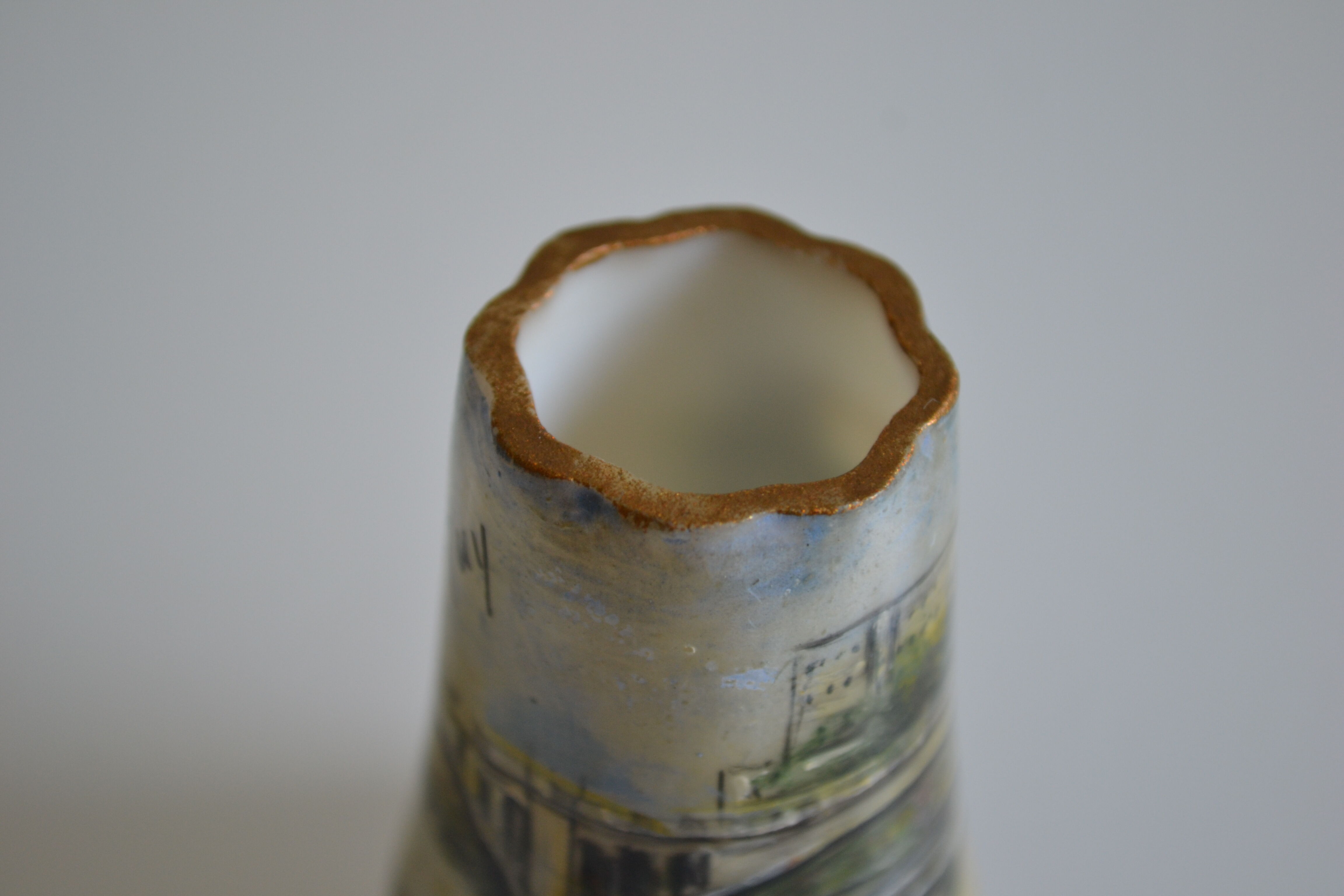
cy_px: 448
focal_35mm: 82
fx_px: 3080
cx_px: 672
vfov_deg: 16.6
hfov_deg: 24.6
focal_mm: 55
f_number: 5.6
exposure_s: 1/40
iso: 400
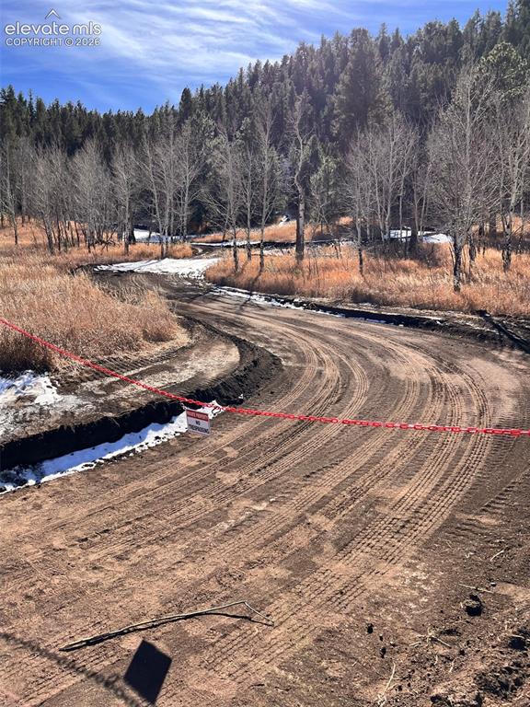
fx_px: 531
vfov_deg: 67.3
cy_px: 354
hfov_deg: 53.1
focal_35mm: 26
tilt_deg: -6.4
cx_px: 265
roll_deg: -0.2
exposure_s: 1/2083
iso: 50
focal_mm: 5.7
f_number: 1.5
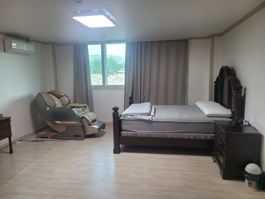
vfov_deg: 53.1
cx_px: 132
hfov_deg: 67.3
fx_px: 199
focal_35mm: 26
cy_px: 100
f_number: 1.8
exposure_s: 1/120
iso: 160
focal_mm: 5.4
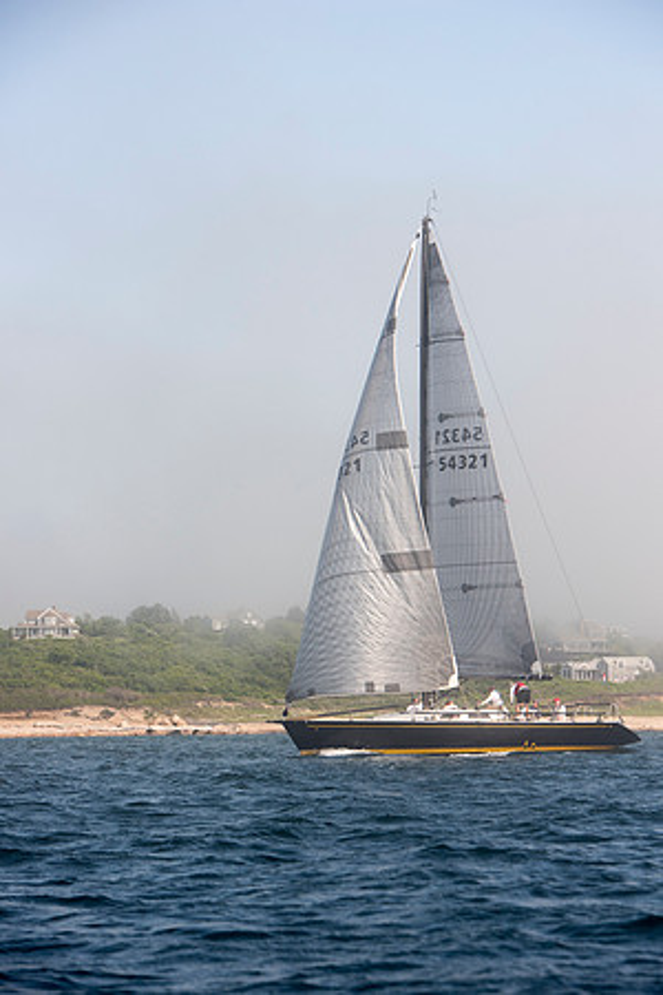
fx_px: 3370
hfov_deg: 11.2
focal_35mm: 122
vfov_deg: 16.8
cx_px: 332
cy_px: 498
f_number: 7.1
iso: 320
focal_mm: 122
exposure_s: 1/1600
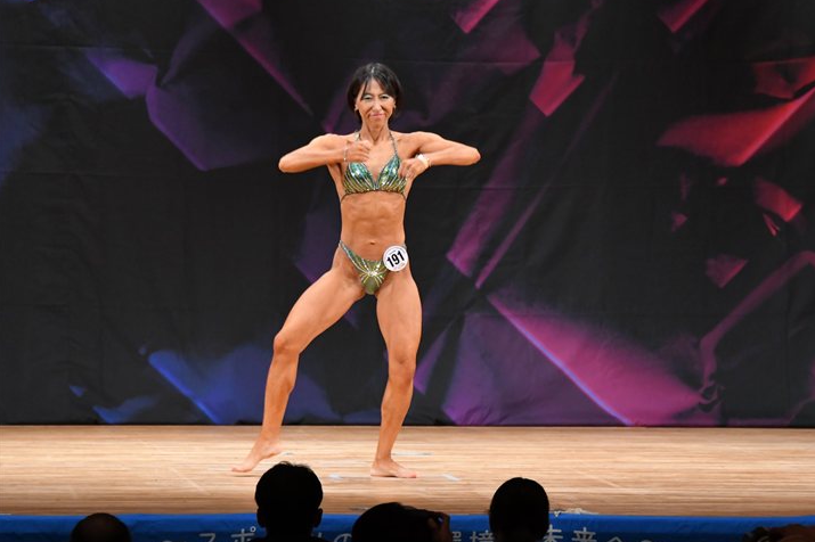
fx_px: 5521
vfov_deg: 5.6
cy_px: 279
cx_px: 438
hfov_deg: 8.4
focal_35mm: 244
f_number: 5.6
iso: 3200
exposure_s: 1/400
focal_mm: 150
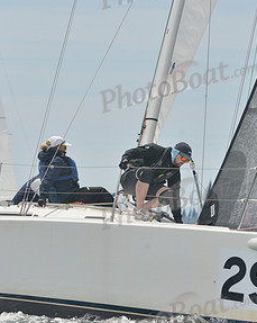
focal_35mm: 513
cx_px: 43
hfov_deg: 3.0
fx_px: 4885
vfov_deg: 3.8
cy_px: 158
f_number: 8
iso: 280
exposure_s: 1/1000
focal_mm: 270
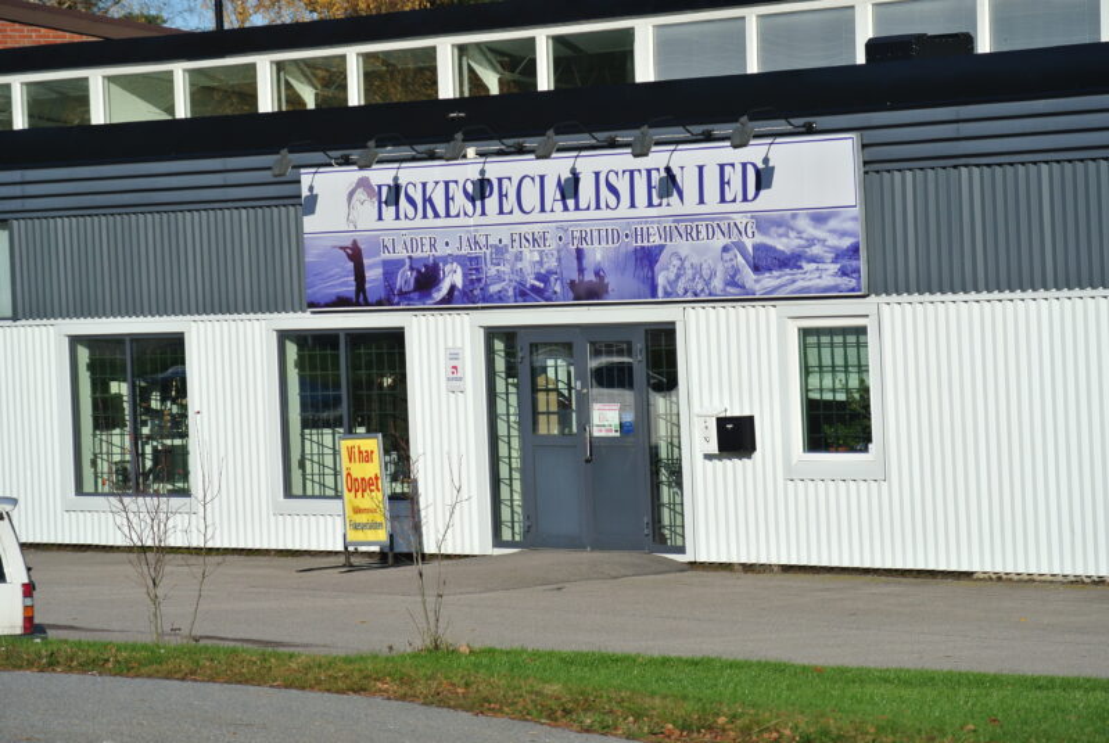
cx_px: 554
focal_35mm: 193
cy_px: 372
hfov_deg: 10.6
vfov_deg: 7.1
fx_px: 5954
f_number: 5
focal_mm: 71.6
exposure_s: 1/1000
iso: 100
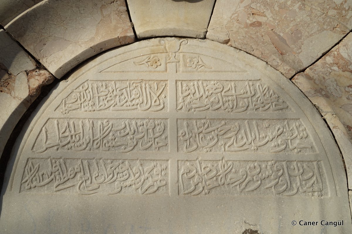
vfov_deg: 53.1
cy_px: 117
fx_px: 235
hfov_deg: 73.7
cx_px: 176
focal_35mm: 24
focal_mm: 24
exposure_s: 1/640
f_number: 7.1
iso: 100
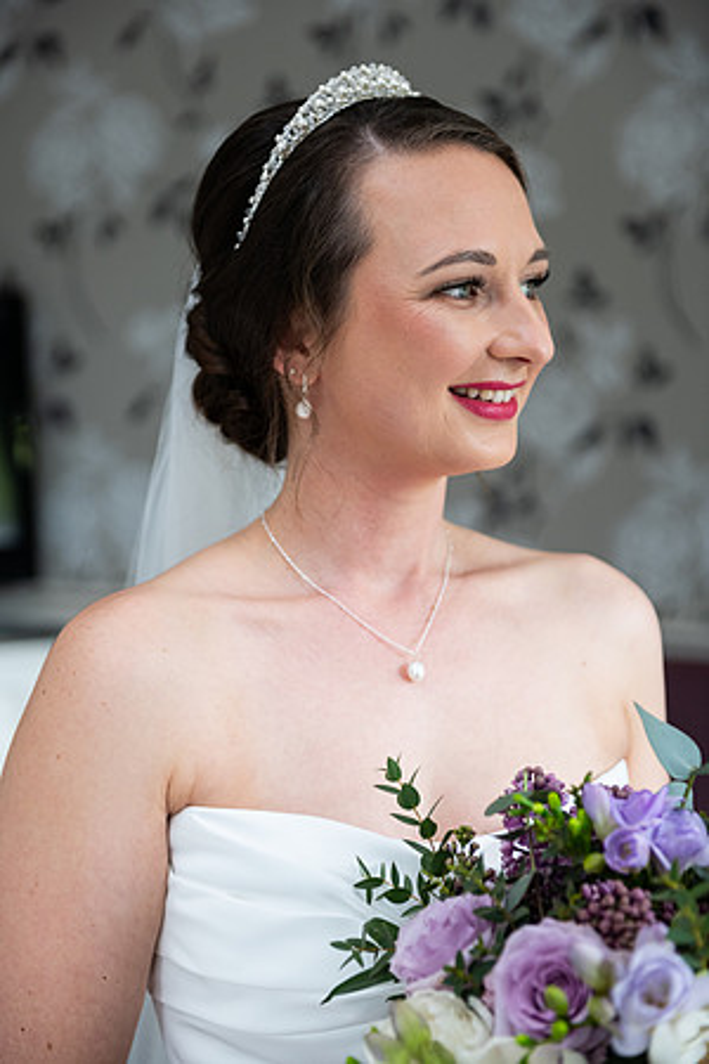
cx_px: 354
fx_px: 2068
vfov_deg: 28.8
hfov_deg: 19.5
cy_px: 532
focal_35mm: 70
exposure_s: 1/160
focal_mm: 70
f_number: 3.5
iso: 640
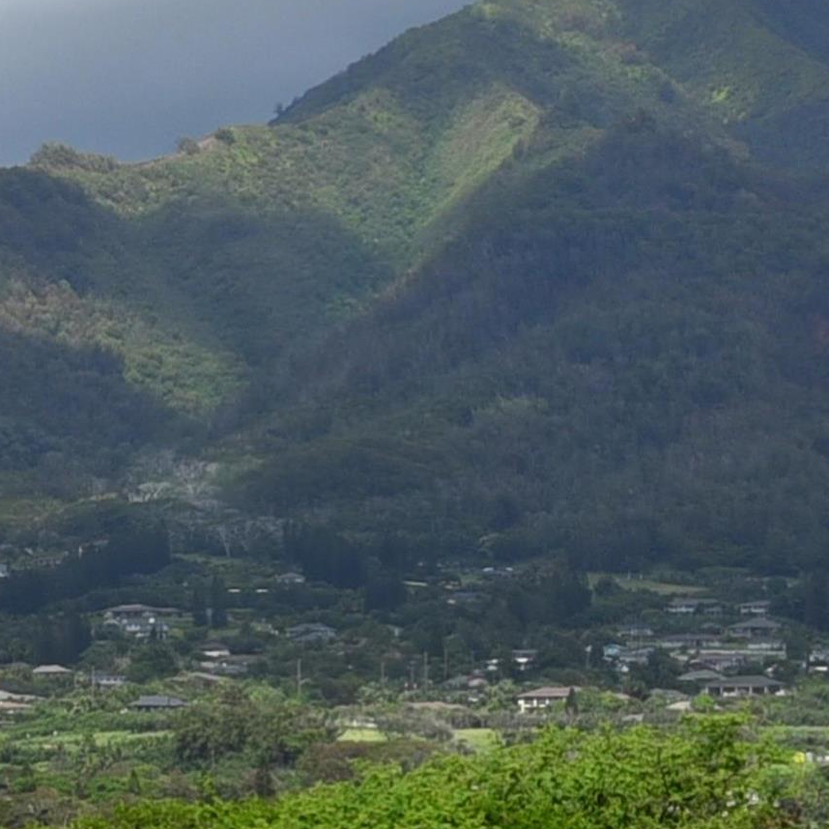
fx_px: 1978
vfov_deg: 23.6
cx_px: -75
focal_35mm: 73
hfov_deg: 22.4
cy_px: 547
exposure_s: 1/200
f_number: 11
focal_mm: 24
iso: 100
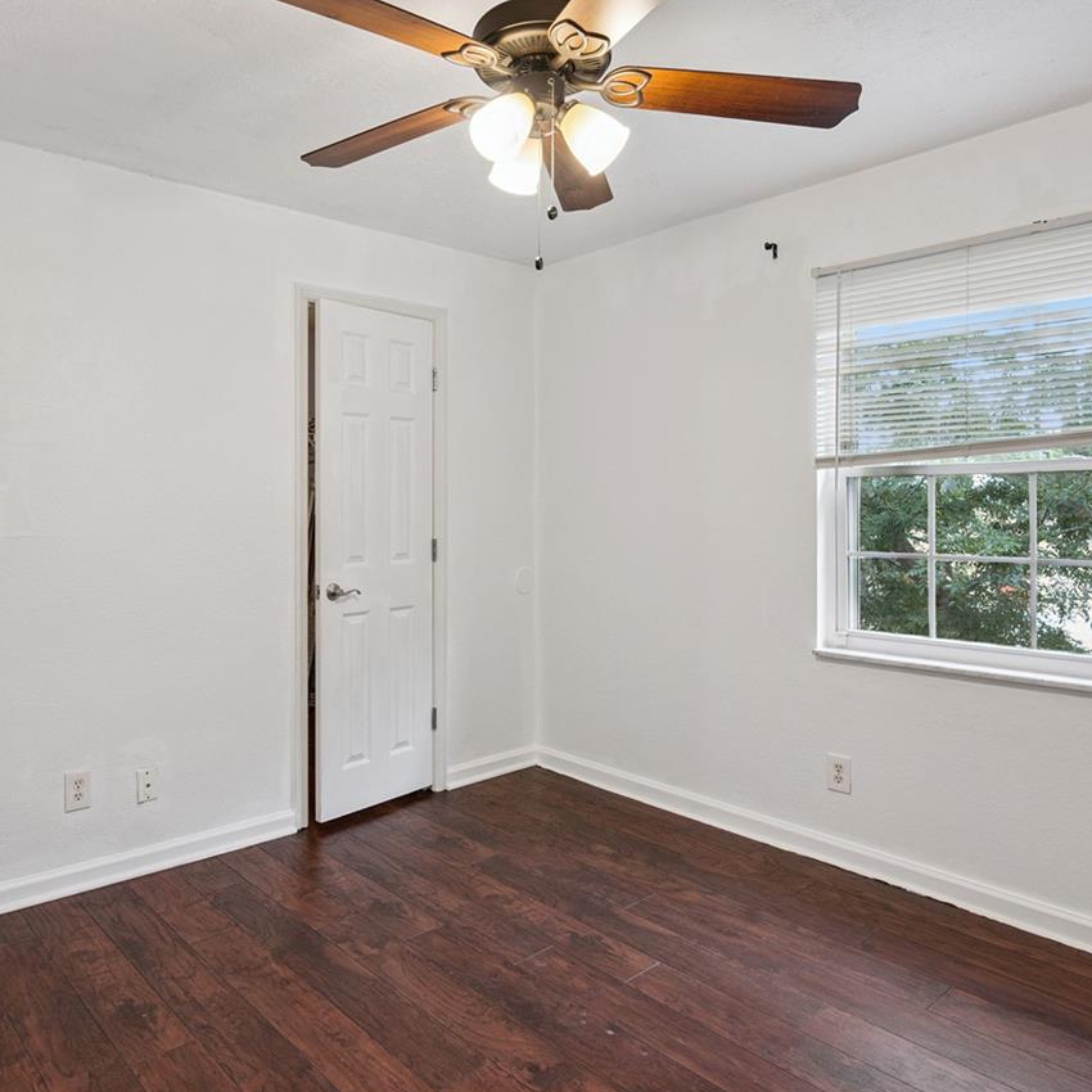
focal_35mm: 25
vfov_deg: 63.3
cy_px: 510
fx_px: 885
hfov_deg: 62.9
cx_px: 452
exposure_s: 1/3.33
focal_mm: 15.5
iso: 200
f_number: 9
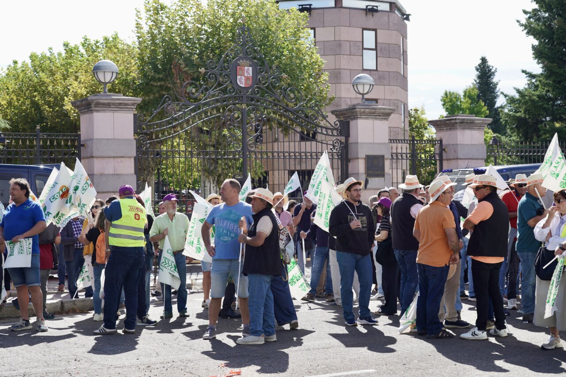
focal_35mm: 62
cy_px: 188
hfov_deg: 32.4
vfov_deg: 21.9
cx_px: 283
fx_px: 975
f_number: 5
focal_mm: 62
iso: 100
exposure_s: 1/320
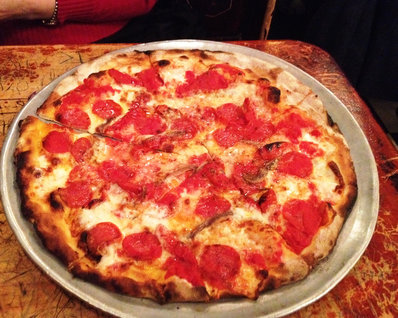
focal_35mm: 37
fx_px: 436
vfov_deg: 40.1
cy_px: 160
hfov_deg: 49.1
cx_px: 188
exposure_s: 1/15
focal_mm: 4.28
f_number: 2.4
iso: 800
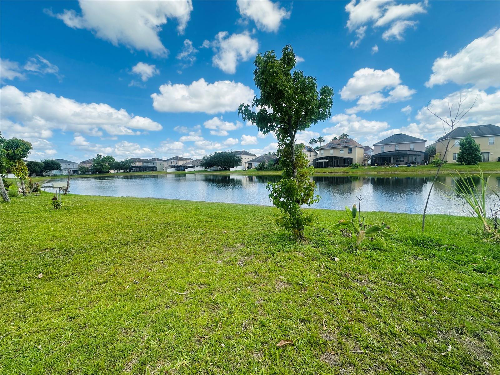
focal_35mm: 14
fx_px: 202
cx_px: 250
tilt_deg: -5.8
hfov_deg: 102.1
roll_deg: +1.5
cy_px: 188
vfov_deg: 85.7
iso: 50
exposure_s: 1/1531
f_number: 2.2
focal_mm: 2.22
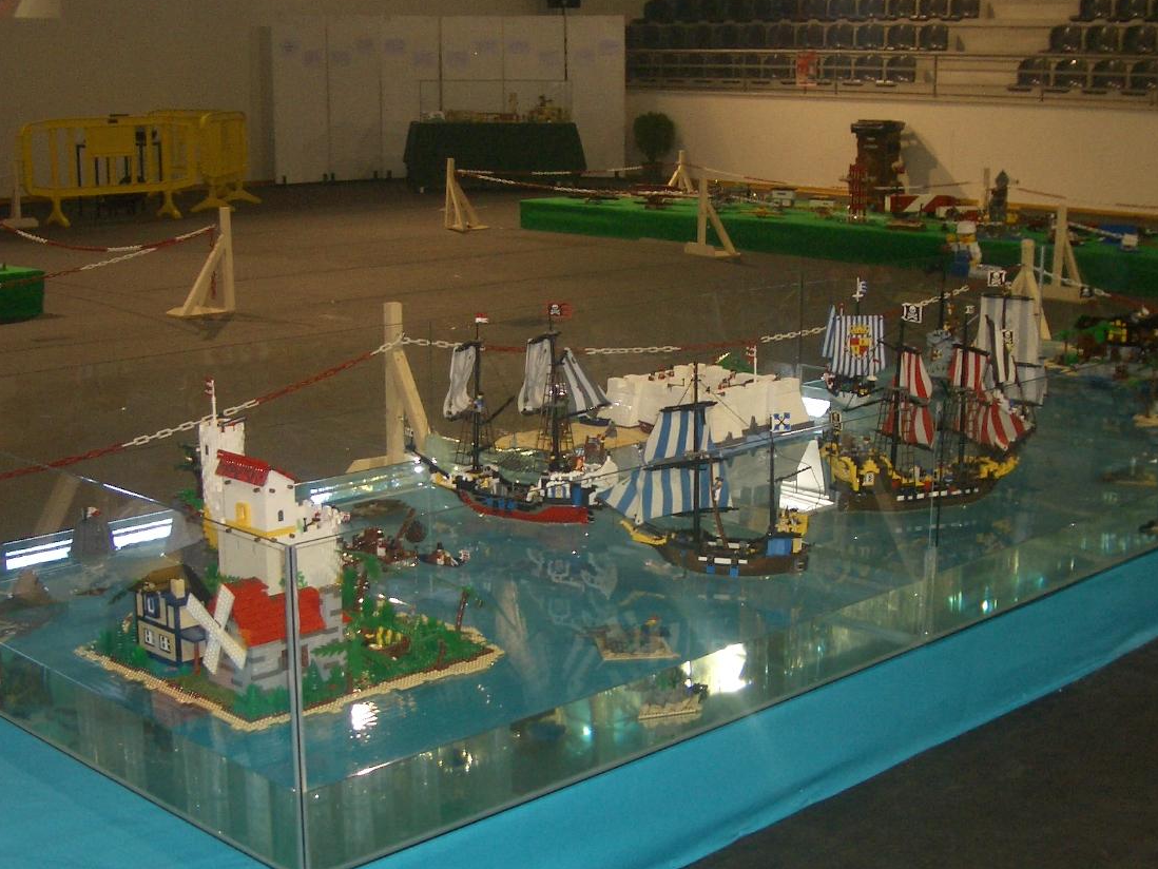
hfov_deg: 37.5
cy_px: 541
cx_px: 605
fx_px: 1706
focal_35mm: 51
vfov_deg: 28.5
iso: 100
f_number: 2.6
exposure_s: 1/60
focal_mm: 5.8
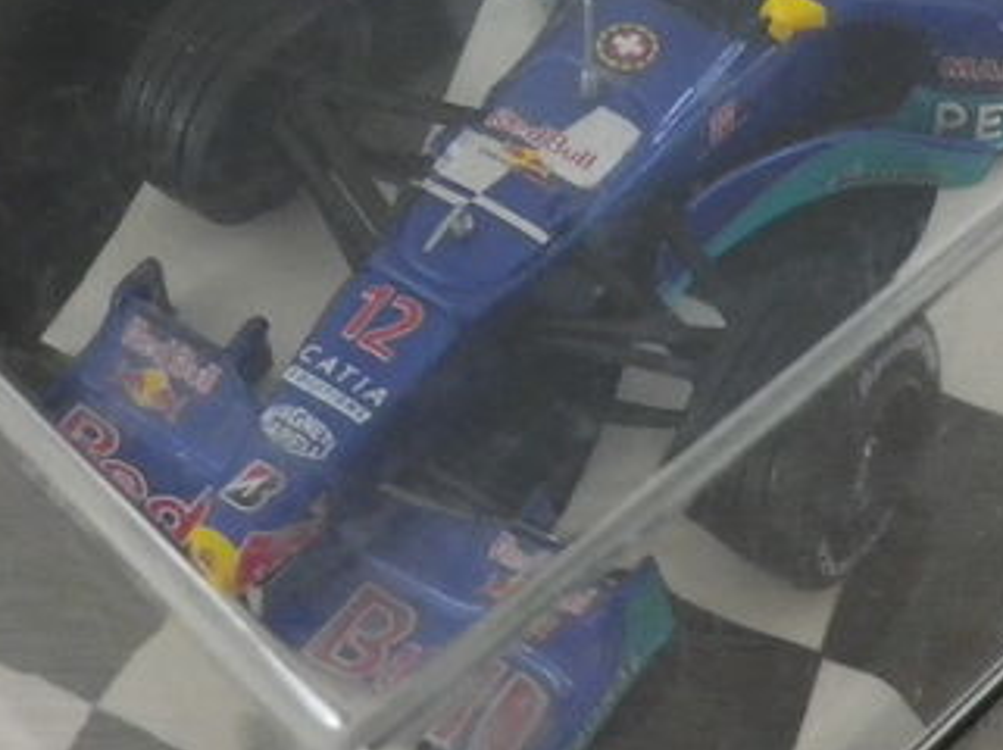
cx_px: 634
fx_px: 2258
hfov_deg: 25.0
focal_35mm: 78
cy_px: 153
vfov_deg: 18.7
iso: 400
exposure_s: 1/40
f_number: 3.5
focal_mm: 4.5
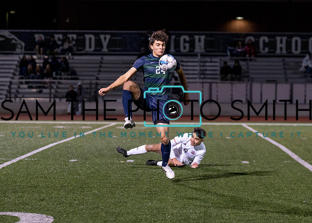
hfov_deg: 11.9
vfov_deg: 8.5
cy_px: 114
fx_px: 1497
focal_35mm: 169
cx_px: 175
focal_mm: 110
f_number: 2.8
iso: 2500
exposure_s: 1/1000
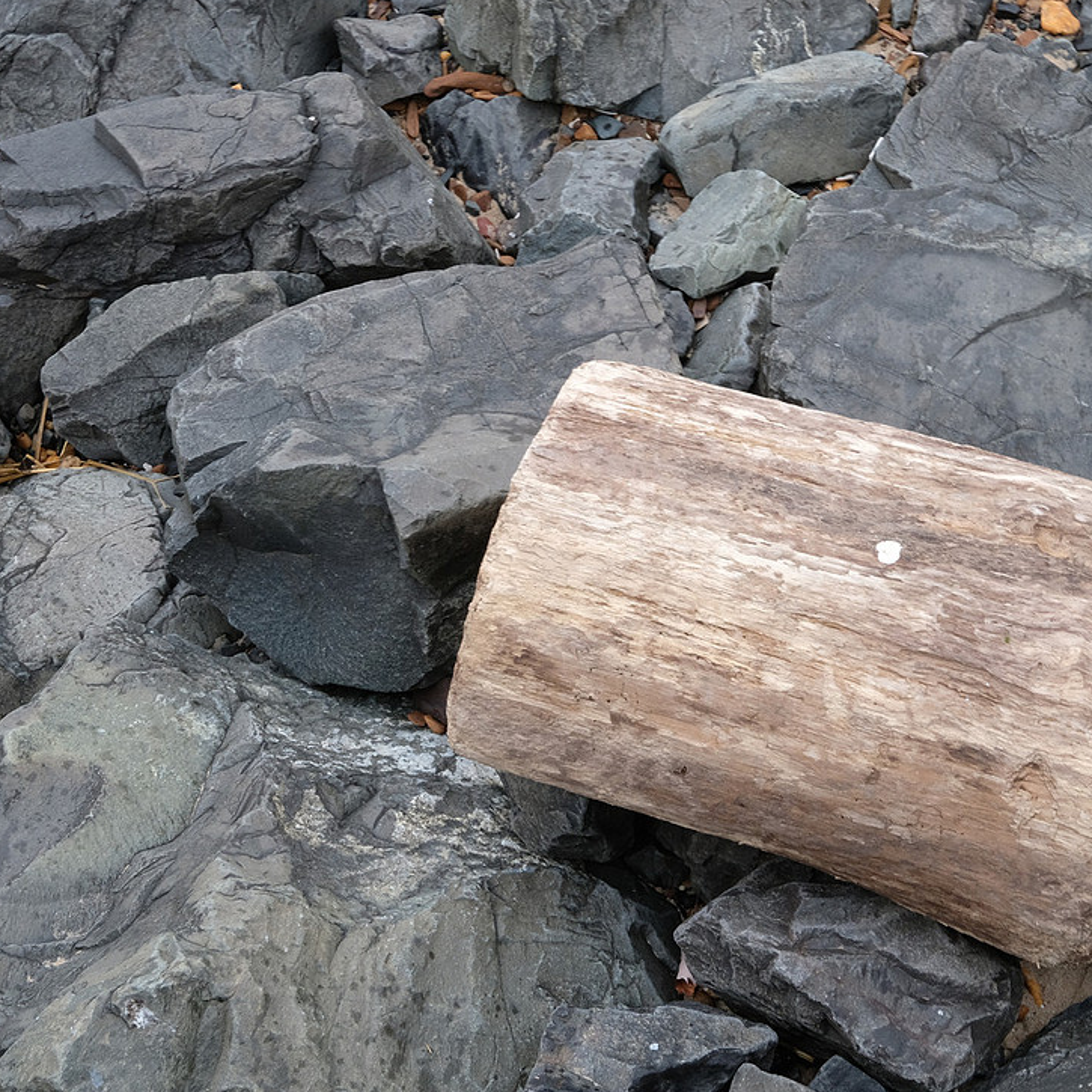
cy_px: 548
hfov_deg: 16.3
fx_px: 3819
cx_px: 643
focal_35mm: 107
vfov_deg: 16.3
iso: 800
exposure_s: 1/10
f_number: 14
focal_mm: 55
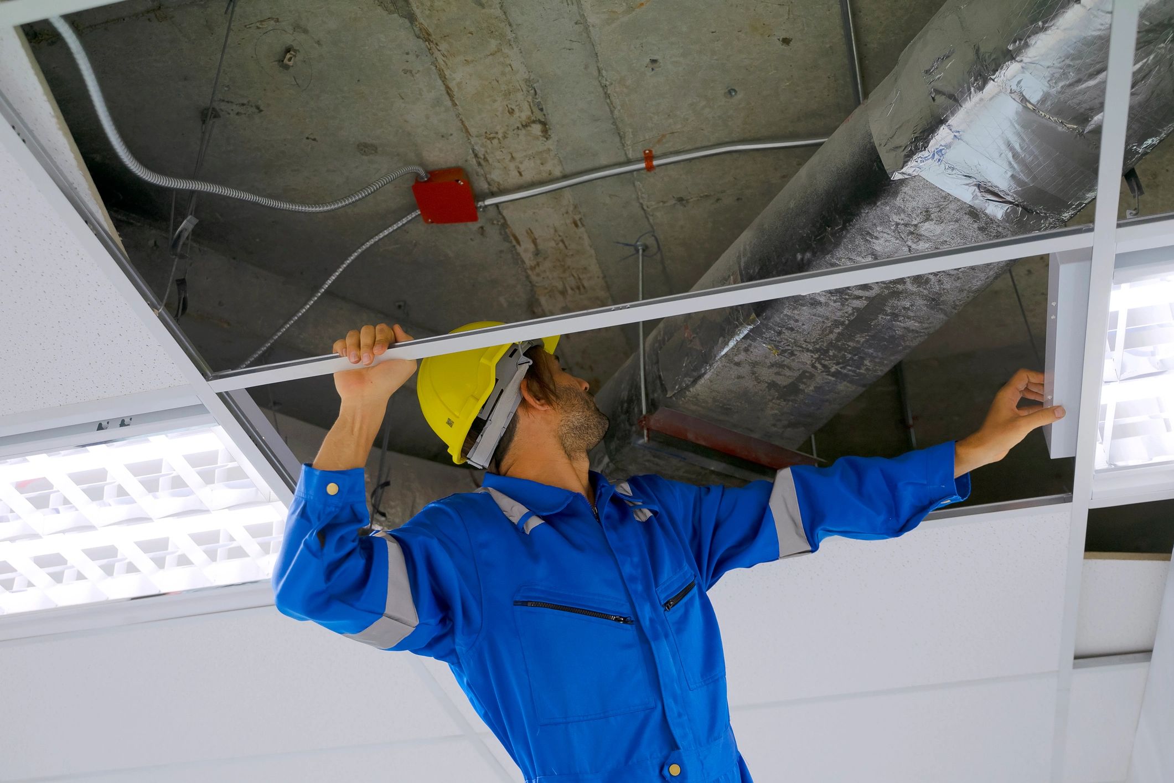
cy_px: 392
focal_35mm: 38
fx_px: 1239
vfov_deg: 35.1
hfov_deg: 50.7
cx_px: 587
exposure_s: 1/160
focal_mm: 38
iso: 400
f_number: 2.8
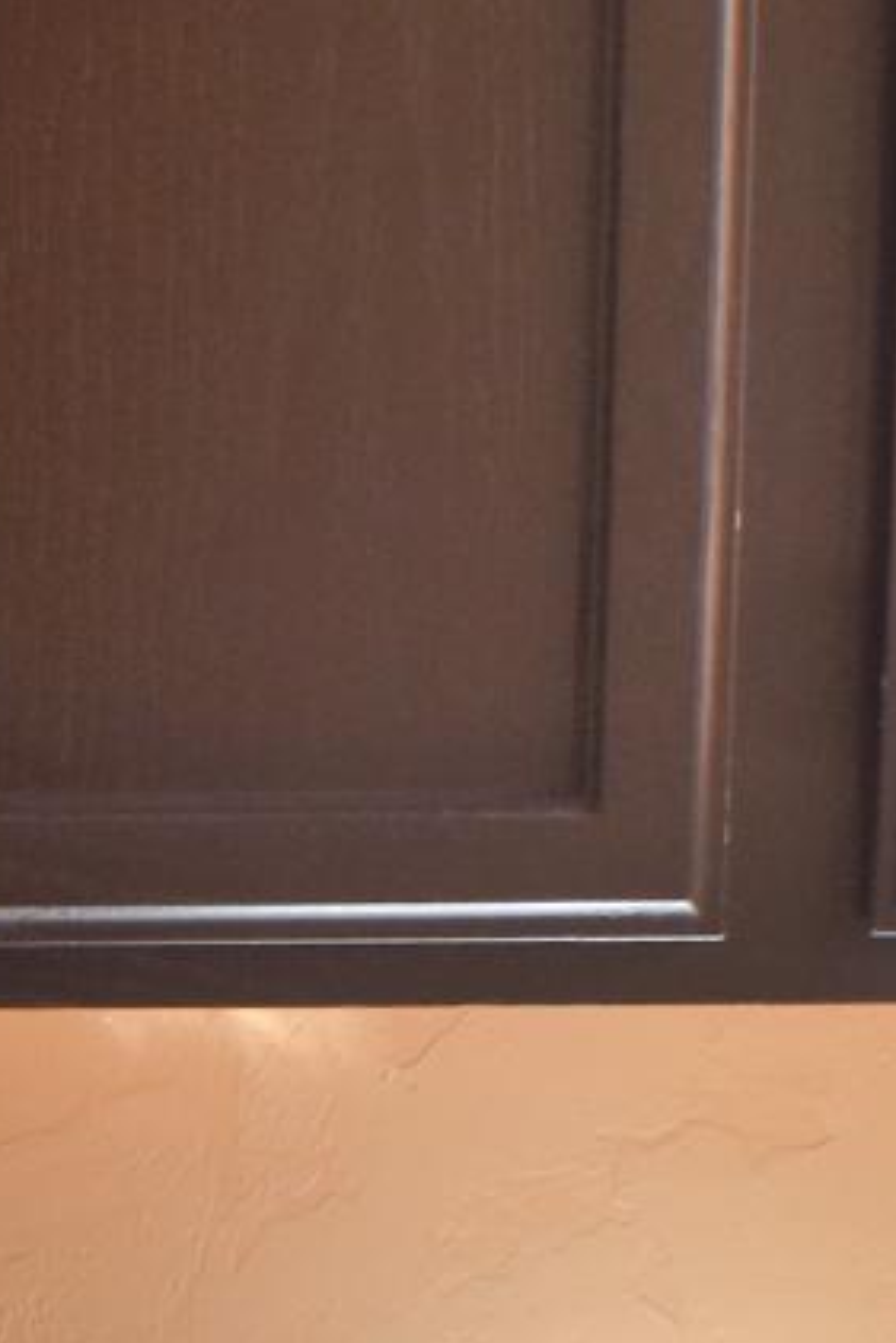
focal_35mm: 171
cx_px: -263
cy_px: 711
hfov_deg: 7.9
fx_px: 6378
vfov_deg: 12.0
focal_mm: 24
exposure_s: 1/125
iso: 360
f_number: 4
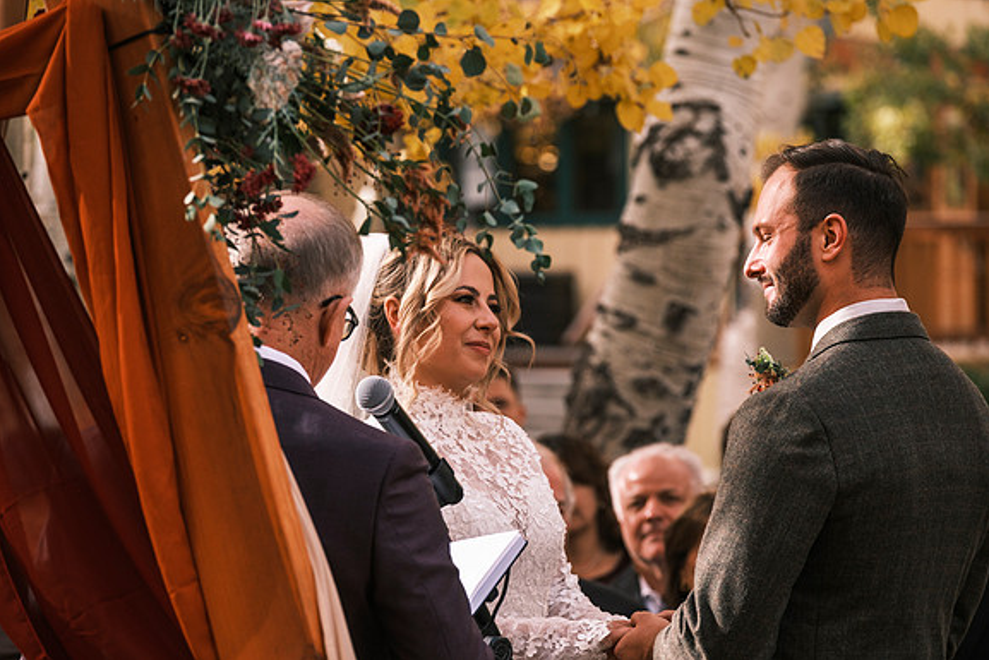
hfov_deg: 10.5
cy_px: 330
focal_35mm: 195
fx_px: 5358
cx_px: 495
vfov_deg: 7.0
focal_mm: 129.2
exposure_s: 1/500
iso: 400
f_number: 4.5
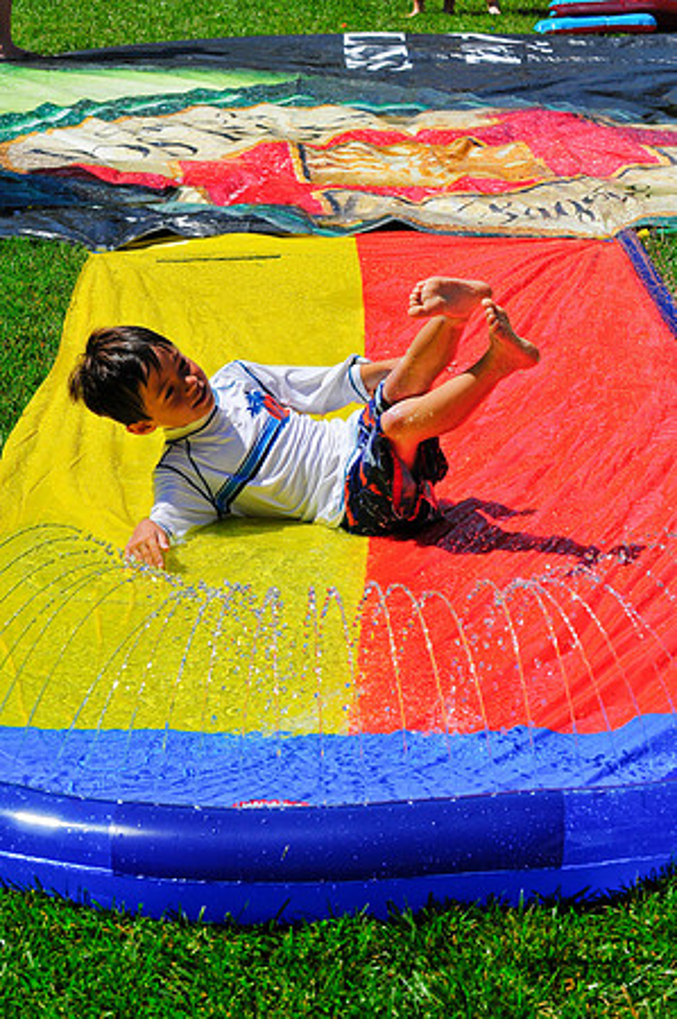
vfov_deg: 19.5
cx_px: 338
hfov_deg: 13.0
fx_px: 2969
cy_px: 510
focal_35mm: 105
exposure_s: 1/800
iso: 400
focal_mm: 70
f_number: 11
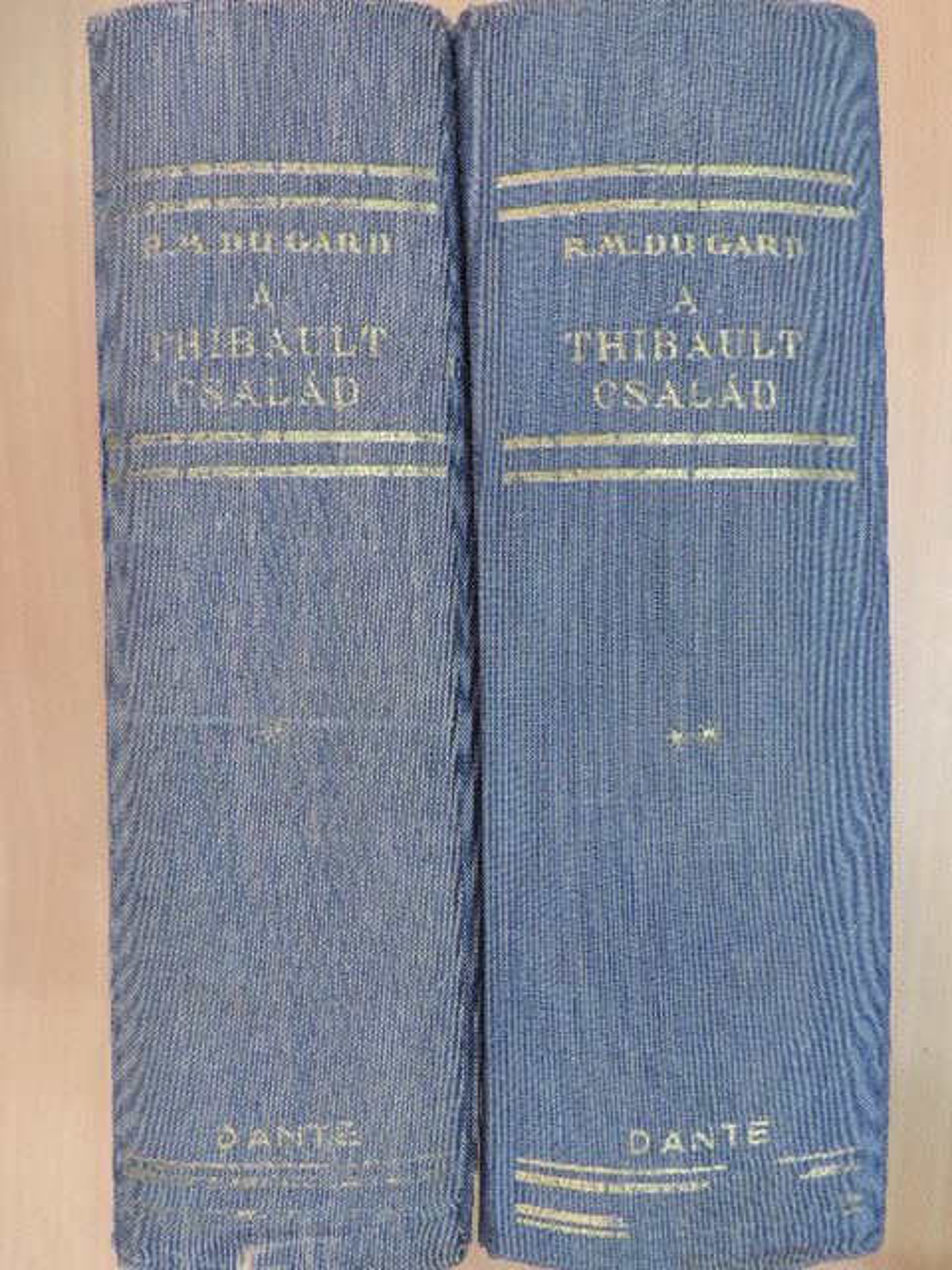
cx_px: 476
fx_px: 1283
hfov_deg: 40.7
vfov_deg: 52.6
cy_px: 635
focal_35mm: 35
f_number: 3.3
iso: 400
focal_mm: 6.2
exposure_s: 1/13
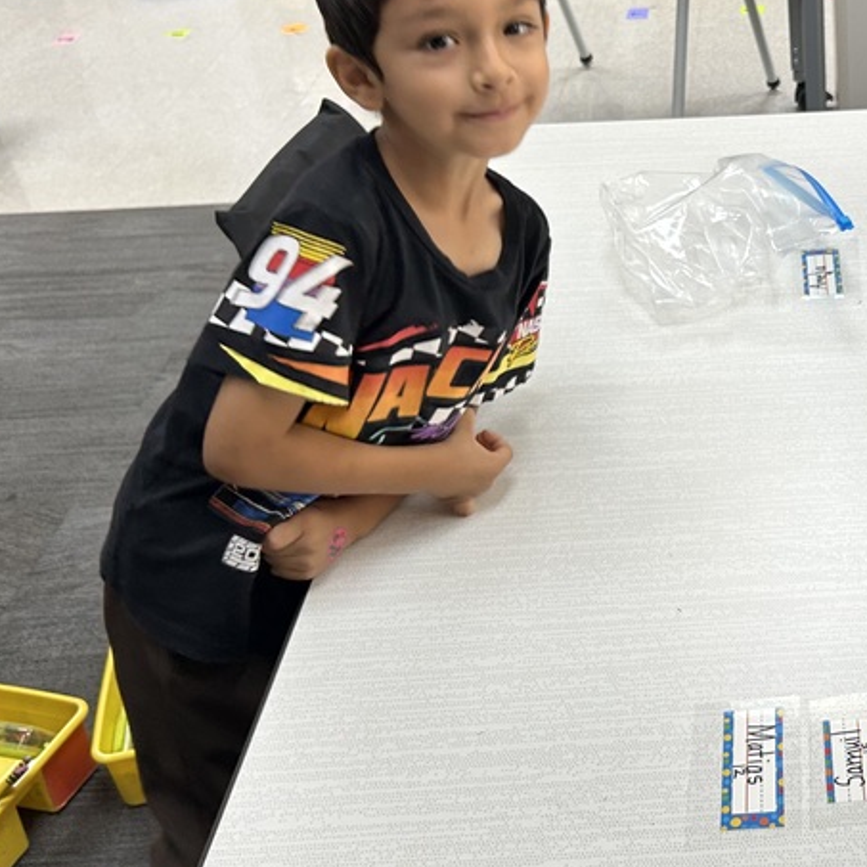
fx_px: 1474
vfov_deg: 32.7
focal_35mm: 52
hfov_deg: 30.9
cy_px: 343
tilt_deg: -30.6
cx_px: 817
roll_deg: +2.4
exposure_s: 1/60
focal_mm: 5.7
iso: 80
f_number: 1.5
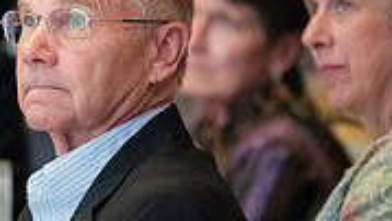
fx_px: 7063
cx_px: 39
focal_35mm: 679
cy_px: 67
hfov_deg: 3.2
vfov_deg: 1.8
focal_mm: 200
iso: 6400
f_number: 2.8
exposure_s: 1/125
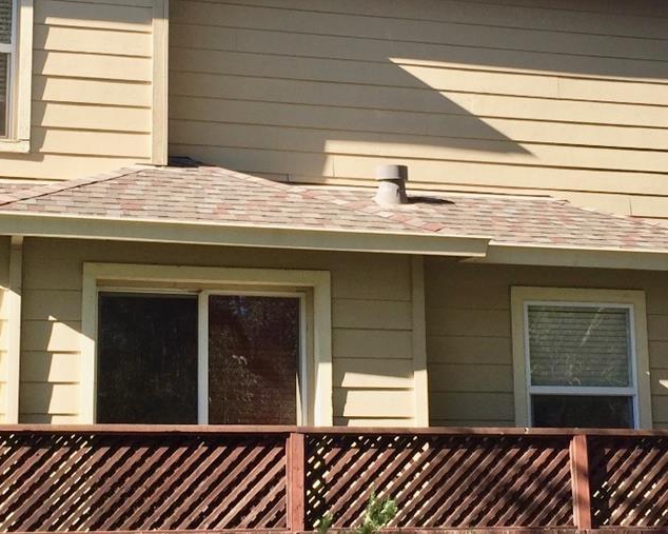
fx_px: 1324
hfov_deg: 28.3
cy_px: 256
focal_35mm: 67
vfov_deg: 22.8
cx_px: 277
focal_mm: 4.15
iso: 32
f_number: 2.2
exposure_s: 1/706
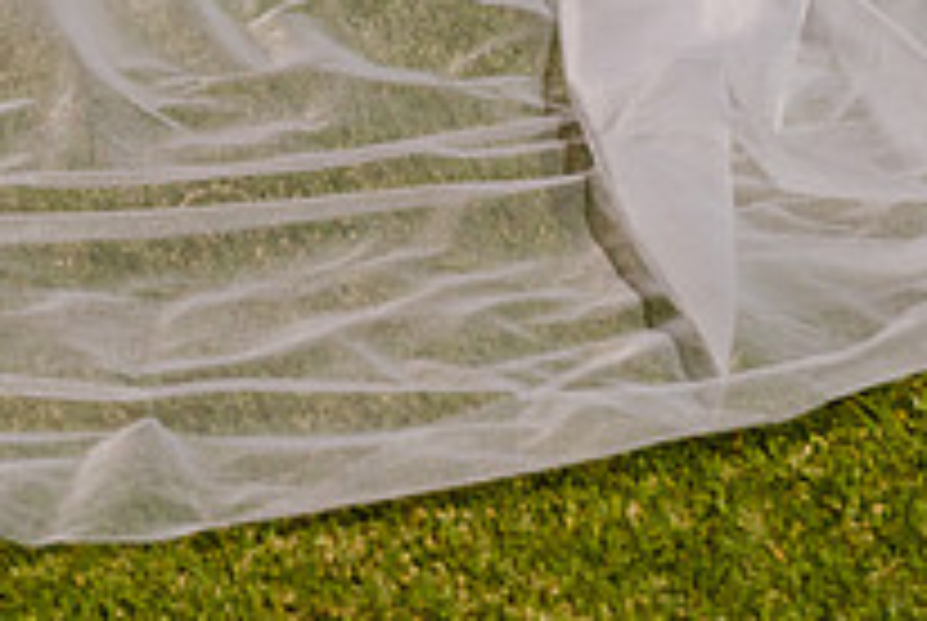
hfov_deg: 3.0
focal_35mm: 695
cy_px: -444
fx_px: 17922
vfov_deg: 2.0
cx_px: 407
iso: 200
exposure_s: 1/800
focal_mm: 190
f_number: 14
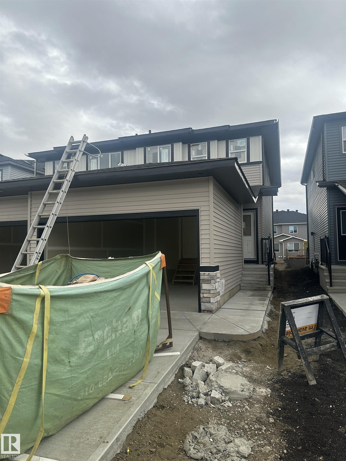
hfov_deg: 56.8
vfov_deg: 71.6
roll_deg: +0.3
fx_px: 320
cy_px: 230
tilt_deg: +4.2
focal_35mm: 24
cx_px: 173
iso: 80
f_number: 1.78
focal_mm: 6.86
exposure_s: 1/2591
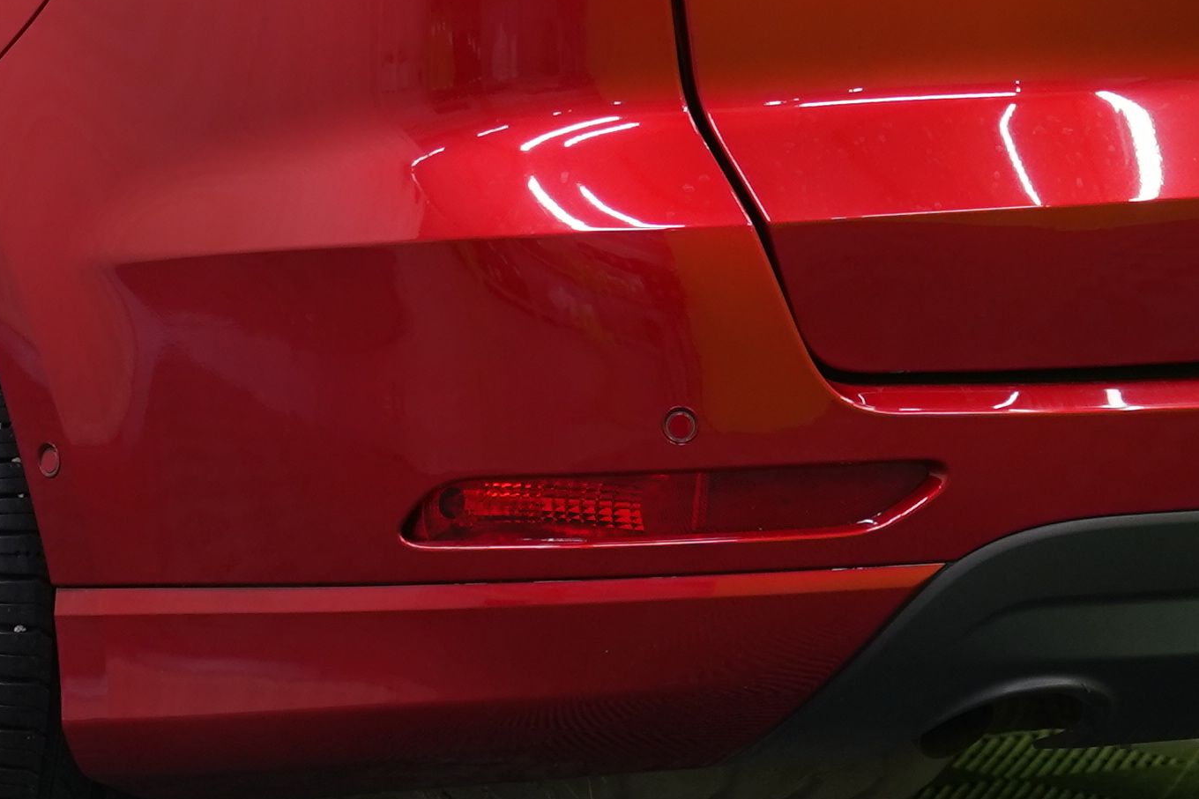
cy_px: -167
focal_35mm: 225
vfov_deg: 6.1
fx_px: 7494
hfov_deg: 9.1
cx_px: 339
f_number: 5
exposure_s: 1/25
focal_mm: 51
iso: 400
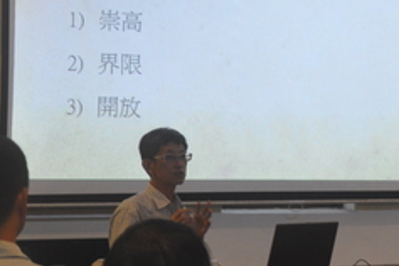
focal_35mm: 186
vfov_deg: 7.4
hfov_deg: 10.7
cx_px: 557
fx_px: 2061
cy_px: 92
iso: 450
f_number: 4.8
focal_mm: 42
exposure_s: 1/15
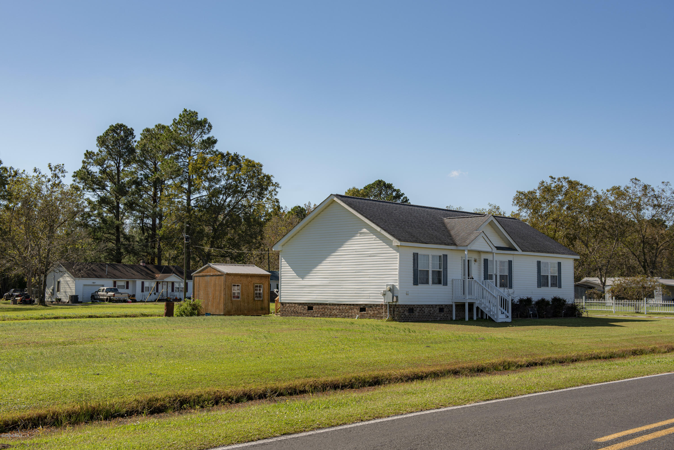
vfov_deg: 29.9
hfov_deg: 43.6
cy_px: 225
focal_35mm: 45
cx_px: 337
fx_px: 843
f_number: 7.1
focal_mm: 45
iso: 100
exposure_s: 1/400
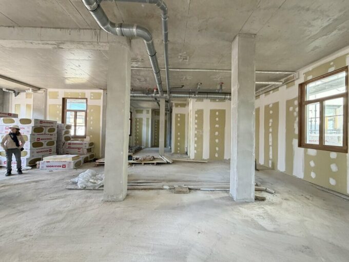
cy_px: 131
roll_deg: -1.2
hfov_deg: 102.1
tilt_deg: -0.3
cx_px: 174
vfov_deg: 85.7
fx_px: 141
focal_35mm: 14
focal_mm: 2.22
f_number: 2.2
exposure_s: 1/121
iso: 200
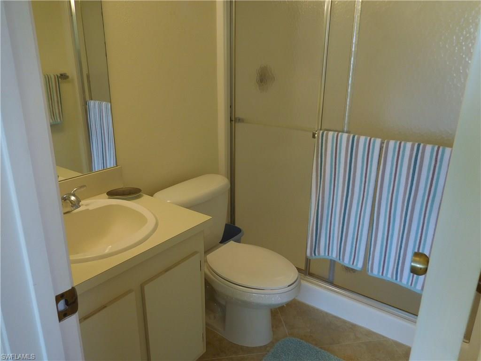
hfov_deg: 69.4
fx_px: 347
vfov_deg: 54.9
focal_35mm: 25
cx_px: 240
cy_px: 180
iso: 125
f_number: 3.3
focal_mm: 4.5
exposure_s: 1/30
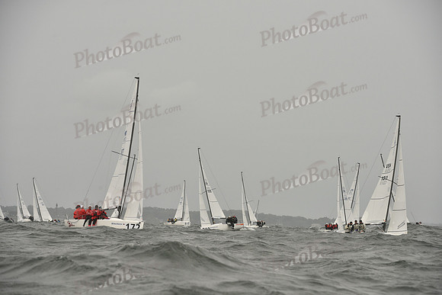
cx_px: 221
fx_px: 2456
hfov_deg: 10.3
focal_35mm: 200
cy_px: 148
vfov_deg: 6.9
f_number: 7.1
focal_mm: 200
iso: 400
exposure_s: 1/1250
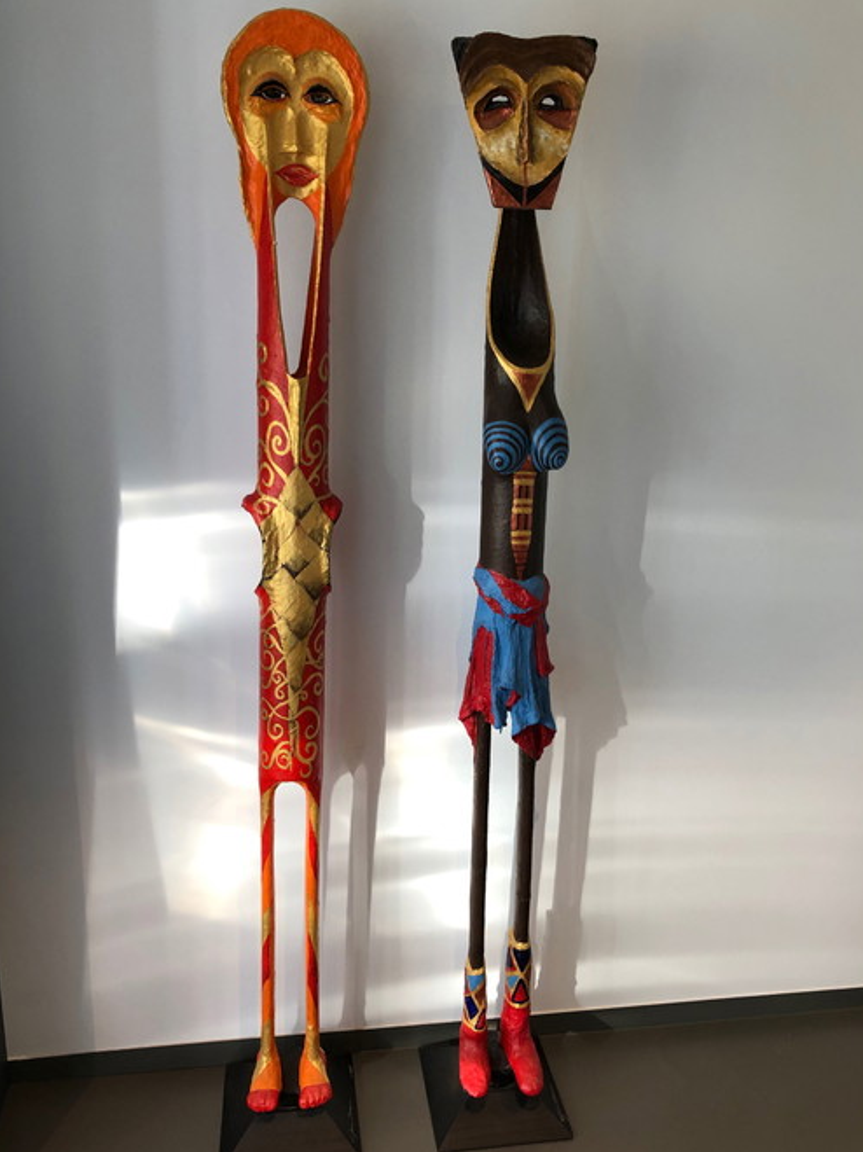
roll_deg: -2.8
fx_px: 964
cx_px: 432
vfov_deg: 61.7
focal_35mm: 29
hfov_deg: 48.2
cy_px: 581
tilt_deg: -16.4
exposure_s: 1/20
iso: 40
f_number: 1.8
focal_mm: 4
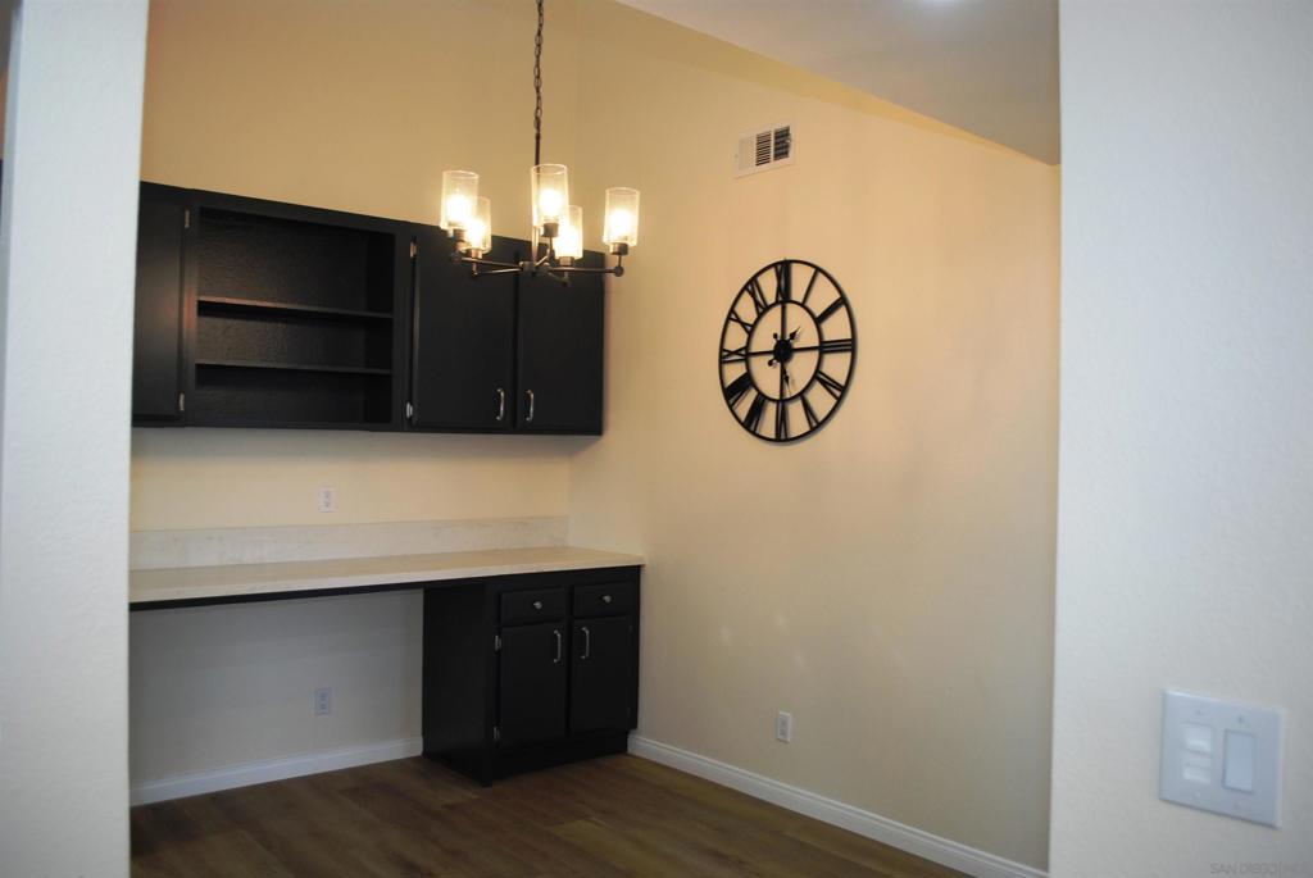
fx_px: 986
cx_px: 656
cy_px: 439
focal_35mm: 27
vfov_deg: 48.0
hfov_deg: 67.3
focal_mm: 18
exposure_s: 1/50
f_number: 3.5
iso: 200
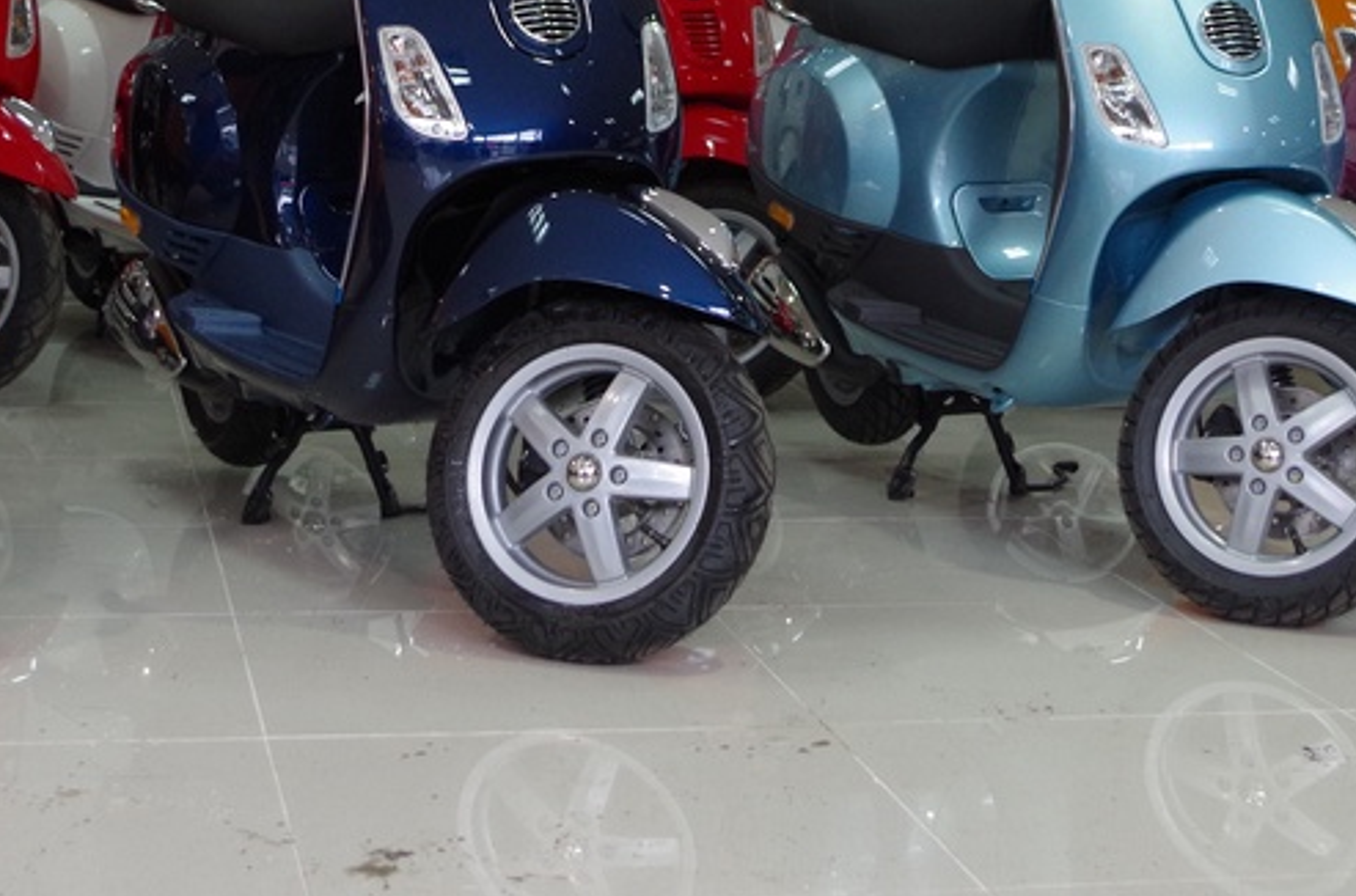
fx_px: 3043
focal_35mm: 81
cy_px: 25
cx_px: 765
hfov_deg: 25.1
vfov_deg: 16.5
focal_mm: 26.25
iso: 800
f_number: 4
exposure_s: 1/80
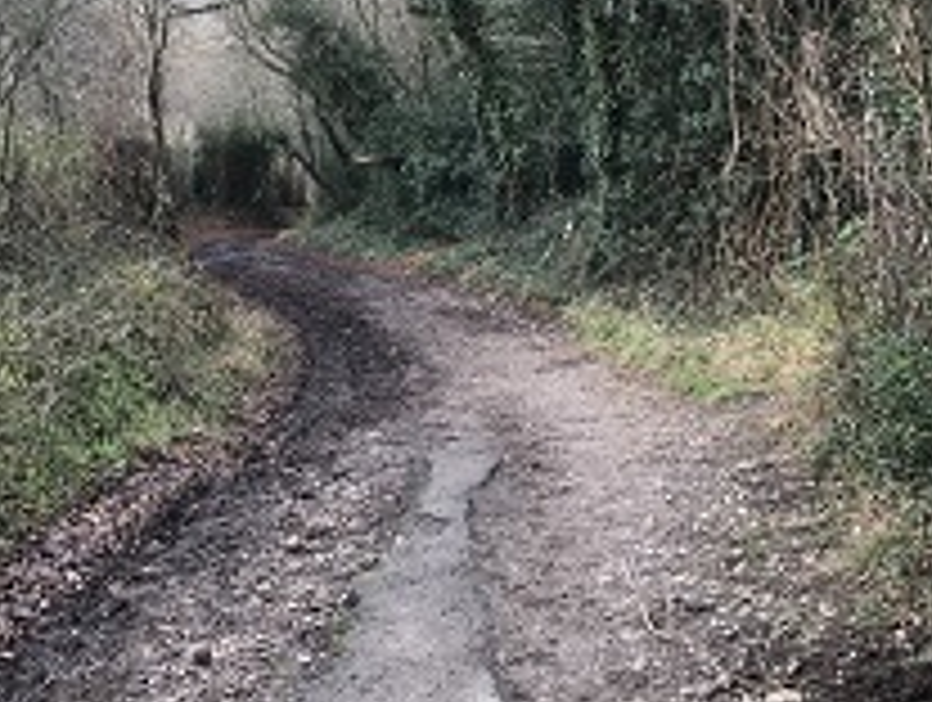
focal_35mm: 54
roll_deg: -0.9
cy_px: 252
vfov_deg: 27.0
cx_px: 513
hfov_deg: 35.5
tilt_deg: -8.9
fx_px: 1456
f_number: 1.8
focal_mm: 3.99
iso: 25
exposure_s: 1/100
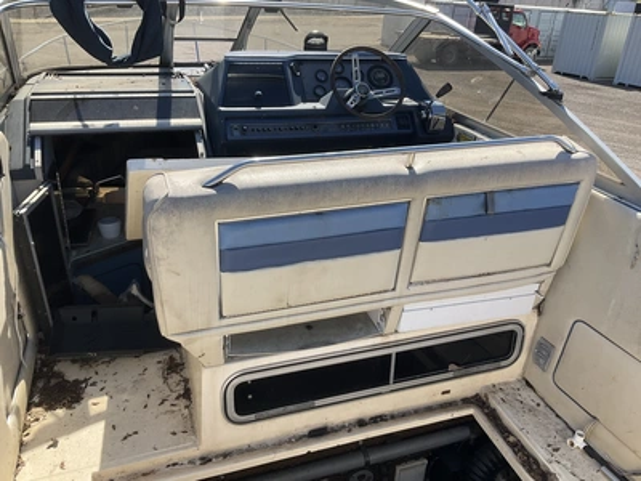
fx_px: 537
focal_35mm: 29
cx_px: 320
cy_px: 240
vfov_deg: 48.2
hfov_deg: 61.7
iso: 25
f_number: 1.8
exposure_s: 1/912
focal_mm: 3
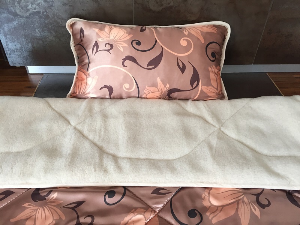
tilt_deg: -41.6
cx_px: 150
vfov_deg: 48.2
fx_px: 251
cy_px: 112
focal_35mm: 29
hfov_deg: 61.7
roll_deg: -3.2
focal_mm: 4.15
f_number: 2.2
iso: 125
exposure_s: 1/33
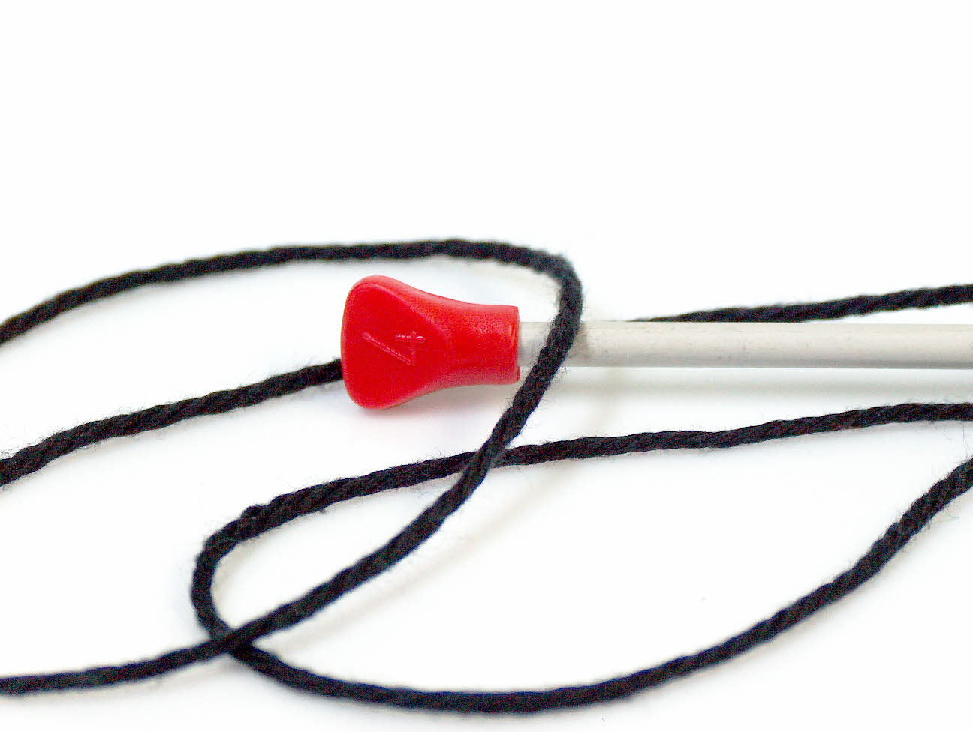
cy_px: 366
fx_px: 3265
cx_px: 486
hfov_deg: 16.9
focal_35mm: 116
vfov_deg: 12.8
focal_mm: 23.76
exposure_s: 1/37
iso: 200
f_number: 3
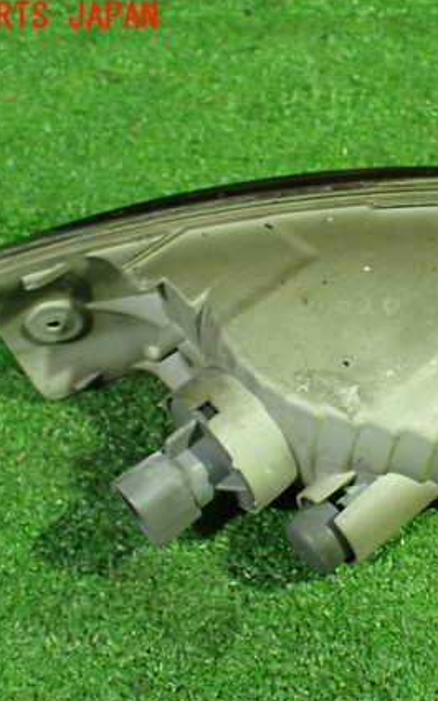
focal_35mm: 45
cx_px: 354
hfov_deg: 28.0
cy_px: 369
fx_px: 859
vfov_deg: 44.3
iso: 800
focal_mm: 5.4
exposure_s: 1/40
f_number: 2.3
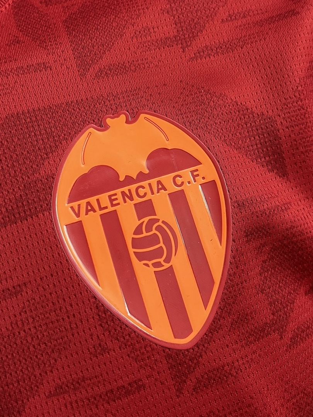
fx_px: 313
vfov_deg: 67.3
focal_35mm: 26
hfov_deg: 53.1
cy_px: 208
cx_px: 156
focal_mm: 5.7
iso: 125
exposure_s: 1/50
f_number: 1.5
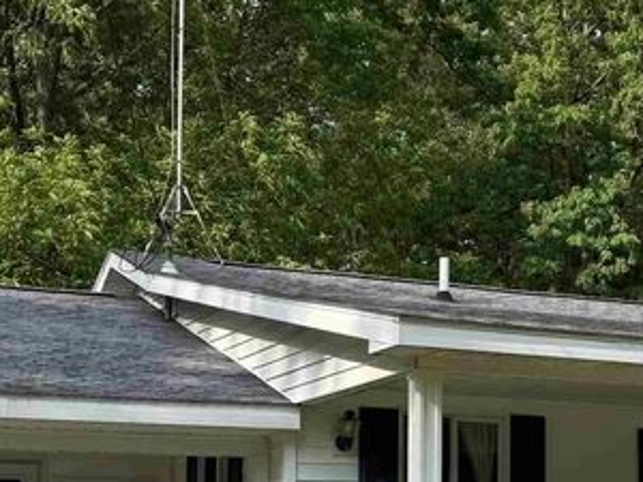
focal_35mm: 82
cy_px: 398
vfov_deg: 17.8
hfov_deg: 22.8
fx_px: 1523
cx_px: 649
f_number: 1.78
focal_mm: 6.76
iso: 80
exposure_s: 1/2169
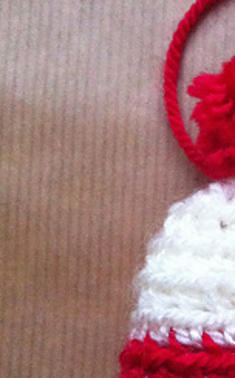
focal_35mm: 76
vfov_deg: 26.9
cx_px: 268
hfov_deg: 16.5
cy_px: 277
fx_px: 781
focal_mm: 3.85
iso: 500
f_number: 2.8
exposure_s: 1/15
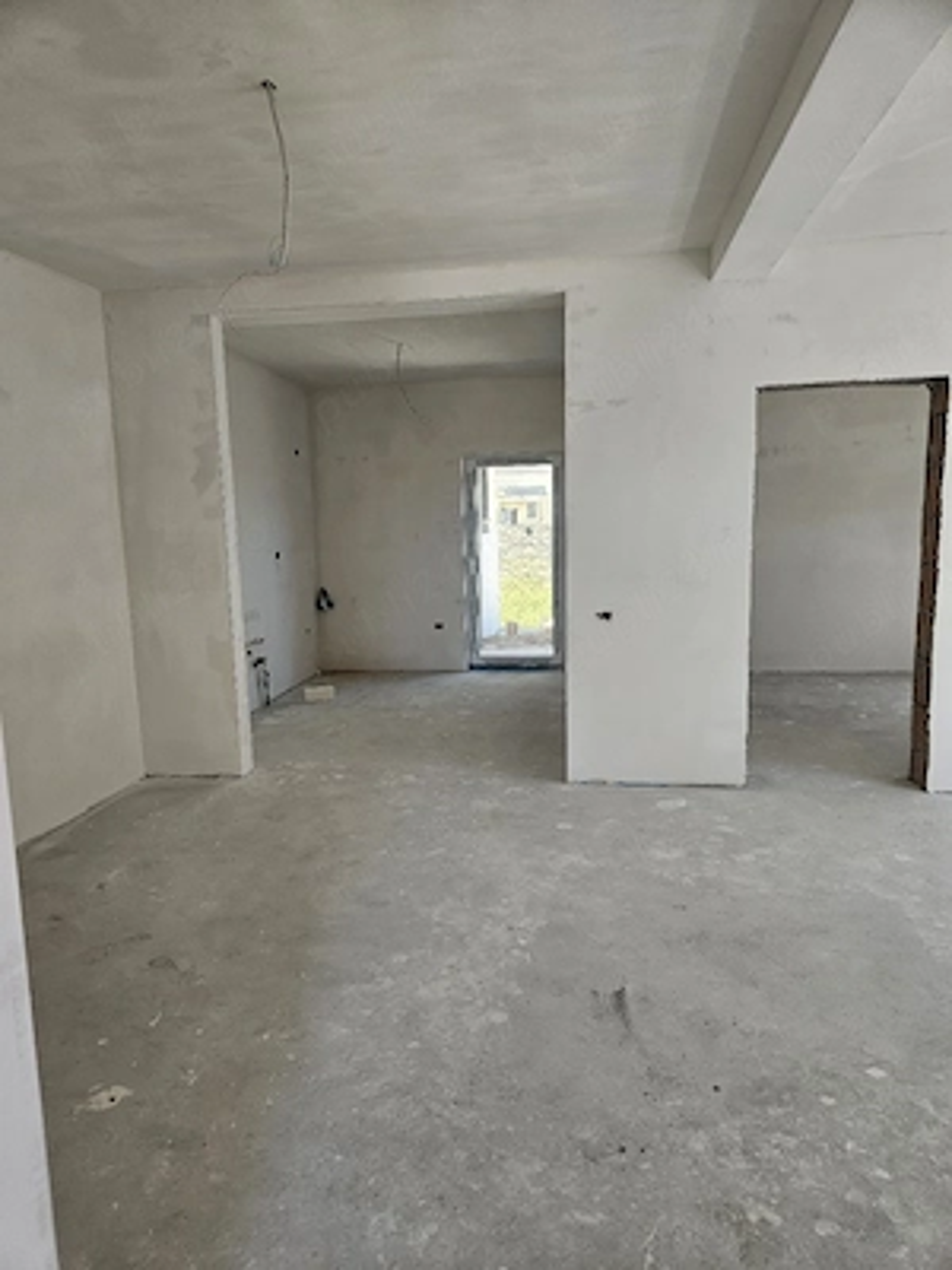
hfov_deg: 58.9
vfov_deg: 73.9
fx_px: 843
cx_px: 476
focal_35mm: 23
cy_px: 635
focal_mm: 5.4
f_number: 1.8
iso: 50
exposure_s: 1/101
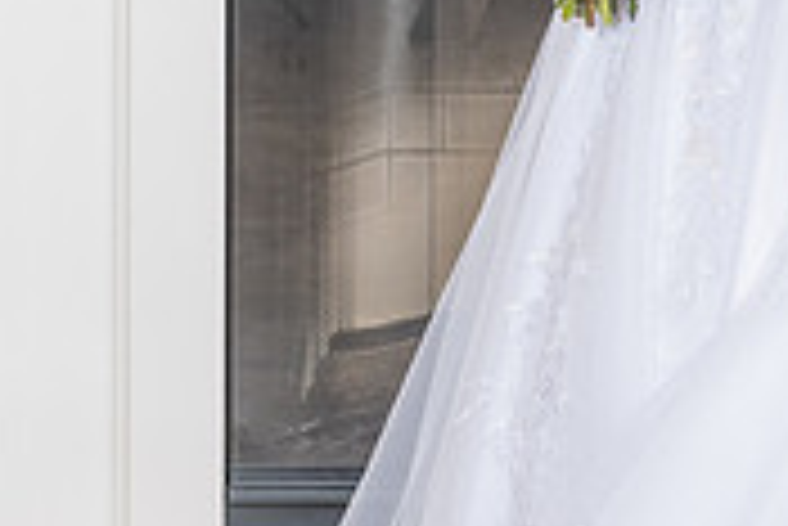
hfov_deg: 8.3
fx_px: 5389
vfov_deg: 5.5
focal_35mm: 246
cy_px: -302
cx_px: 800
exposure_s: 1/160
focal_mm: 70
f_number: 4.5
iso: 640
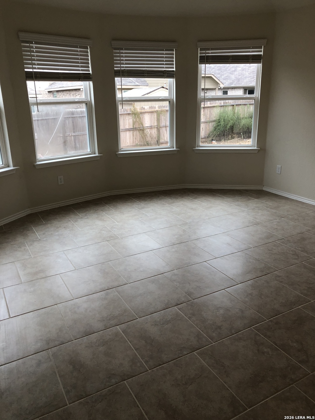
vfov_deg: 63.4
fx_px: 340
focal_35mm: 28
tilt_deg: -16.4
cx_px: 158
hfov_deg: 49.7
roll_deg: +1.8
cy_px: 210
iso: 50
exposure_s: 1/120
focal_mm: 4
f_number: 1.8
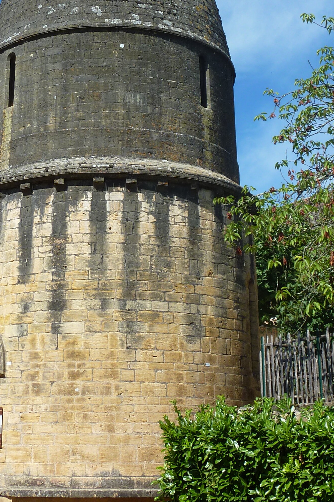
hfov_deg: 22.2
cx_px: 141
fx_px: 849
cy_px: 148
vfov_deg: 32.5
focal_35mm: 61
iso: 80
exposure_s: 1/500
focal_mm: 5.3
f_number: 5
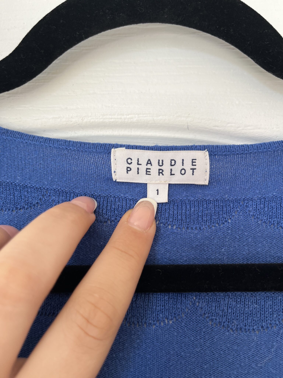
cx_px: 142
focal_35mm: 26
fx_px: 283
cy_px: 189
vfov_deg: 67.3
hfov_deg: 53.1
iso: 40
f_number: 1.6
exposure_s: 1/121
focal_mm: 5.1
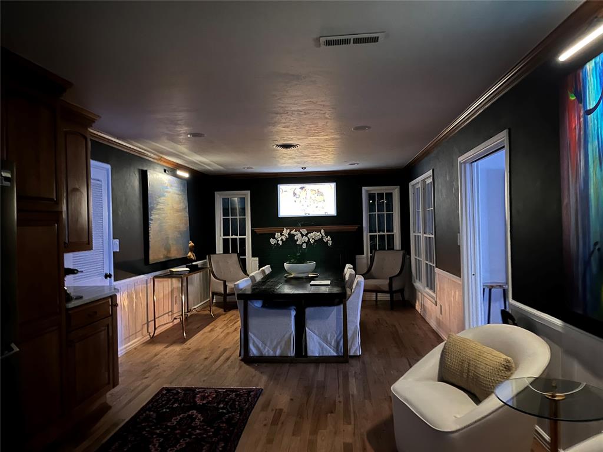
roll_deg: +1.2
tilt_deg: -0.8
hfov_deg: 67.3
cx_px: 302
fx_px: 453
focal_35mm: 26
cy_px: 226
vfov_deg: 53.1
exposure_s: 1/5
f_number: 1.6
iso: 800
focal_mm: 5.1
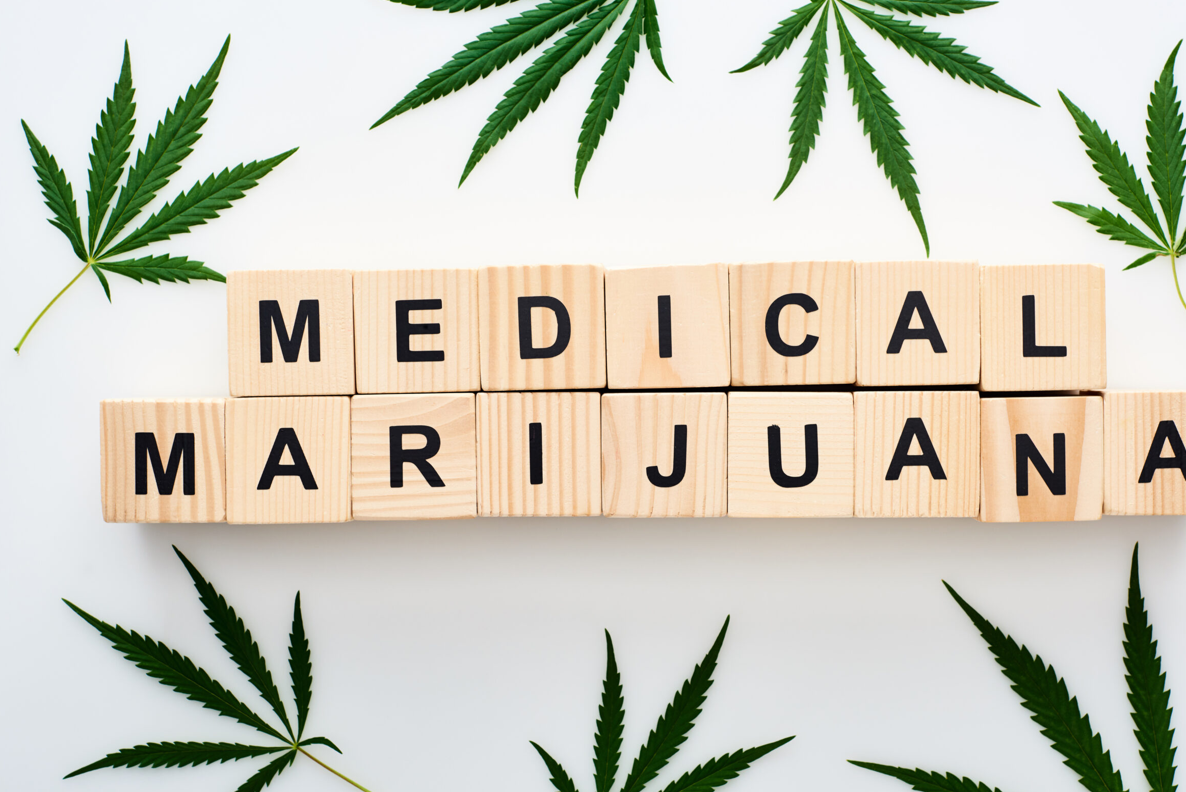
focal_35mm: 55
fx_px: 1813
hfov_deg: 36.2
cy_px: 417
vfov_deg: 24.6
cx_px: 645
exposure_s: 1/160
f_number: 9
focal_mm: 50
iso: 200
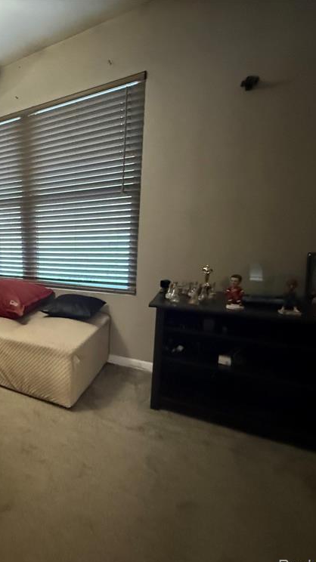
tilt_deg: -12.2
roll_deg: +3.6
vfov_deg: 83.8
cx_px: -32
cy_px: 288
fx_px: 313
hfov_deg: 42.2
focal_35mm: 21
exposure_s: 1/40
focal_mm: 2.22
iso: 1250
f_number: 2.2
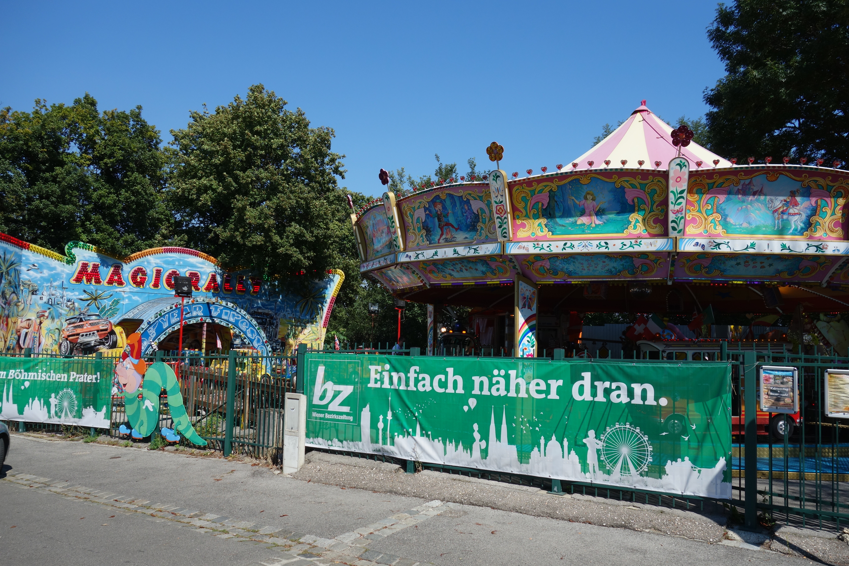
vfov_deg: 45.0
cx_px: 424
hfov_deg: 63.7
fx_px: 684
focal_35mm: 29
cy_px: 283
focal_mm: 10.77
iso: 125
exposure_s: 1/500
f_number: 5.6
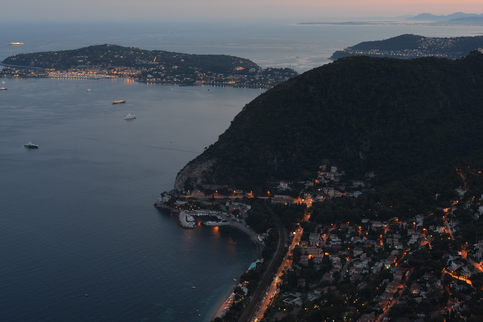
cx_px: 198
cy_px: 65
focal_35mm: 62
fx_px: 832
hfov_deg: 32.3
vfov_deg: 21.7
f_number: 5.6
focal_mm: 35
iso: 100
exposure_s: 1
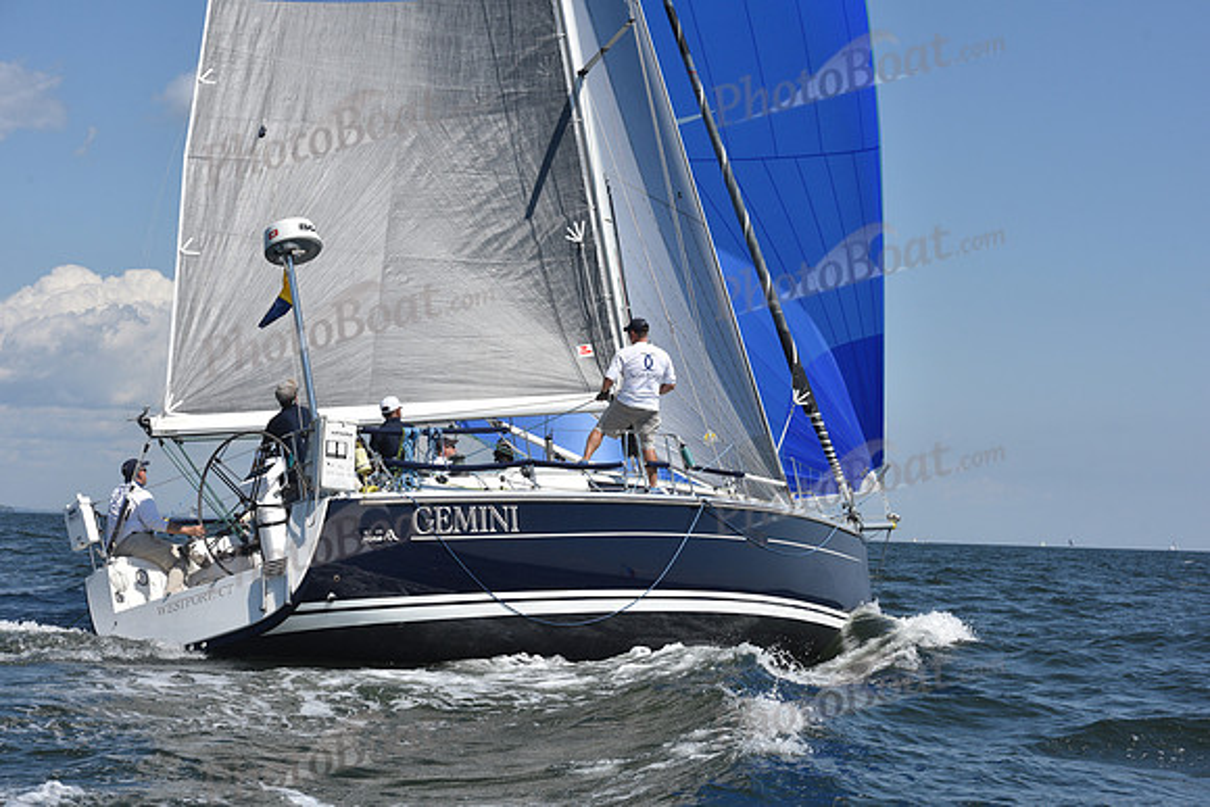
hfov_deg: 28.8
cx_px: 605
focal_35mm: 70
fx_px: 2353
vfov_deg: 19.5
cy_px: 404
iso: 320
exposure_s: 1/1250
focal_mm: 70
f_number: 10
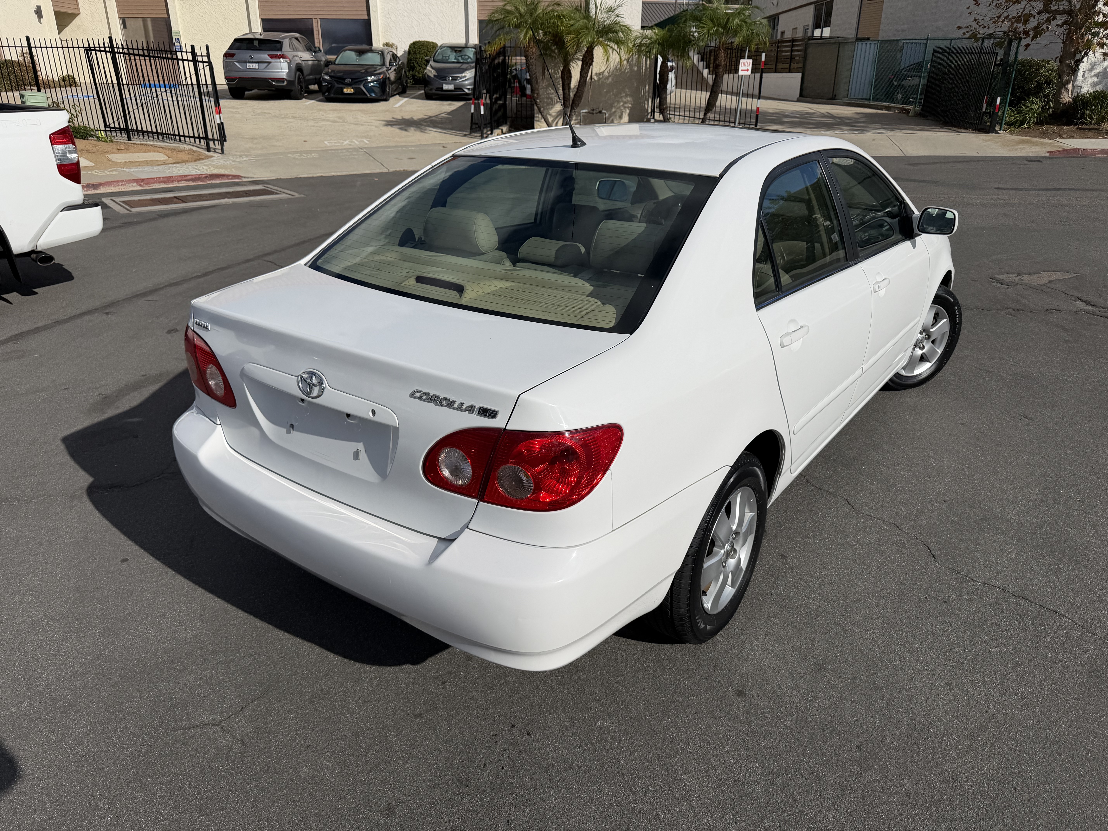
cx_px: 554
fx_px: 768
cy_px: 416
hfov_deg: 71.6
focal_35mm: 24
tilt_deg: -20.7
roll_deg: -0.1
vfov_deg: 56.8
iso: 80
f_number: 1.78
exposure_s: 1/17544
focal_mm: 6.76
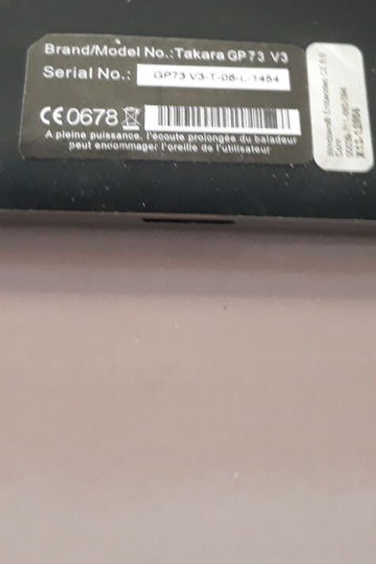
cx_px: 193
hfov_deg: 26.0
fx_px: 815
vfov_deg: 37.0
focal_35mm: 52
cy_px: 125
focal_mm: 3.71
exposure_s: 1/25
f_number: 1.7
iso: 320
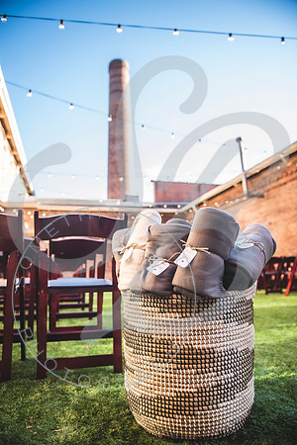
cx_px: 148
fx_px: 297
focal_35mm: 24
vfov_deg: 73.7
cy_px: 222
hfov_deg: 53.1
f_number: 2.8
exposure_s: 1/200
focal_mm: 24
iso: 100
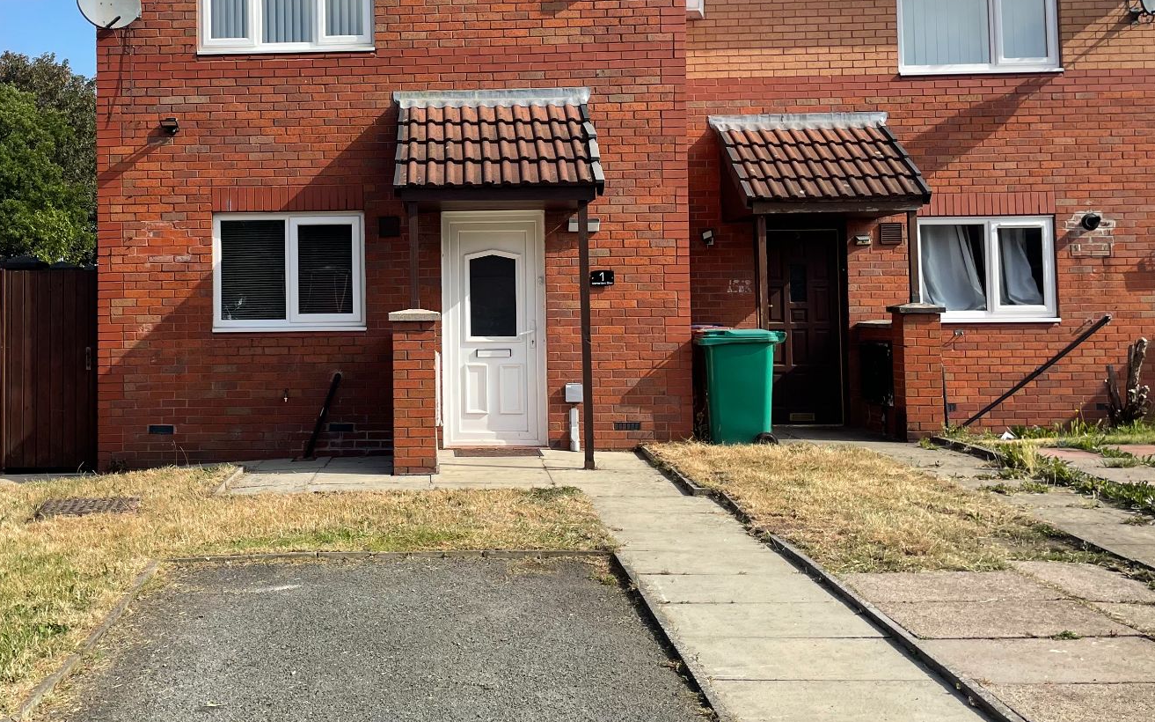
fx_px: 1353
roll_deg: +0.4
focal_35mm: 43
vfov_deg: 29.6
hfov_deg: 45.3
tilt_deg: +4.7
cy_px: 241
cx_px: 358
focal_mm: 4.2
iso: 32
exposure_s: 1/2564
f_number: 1.6
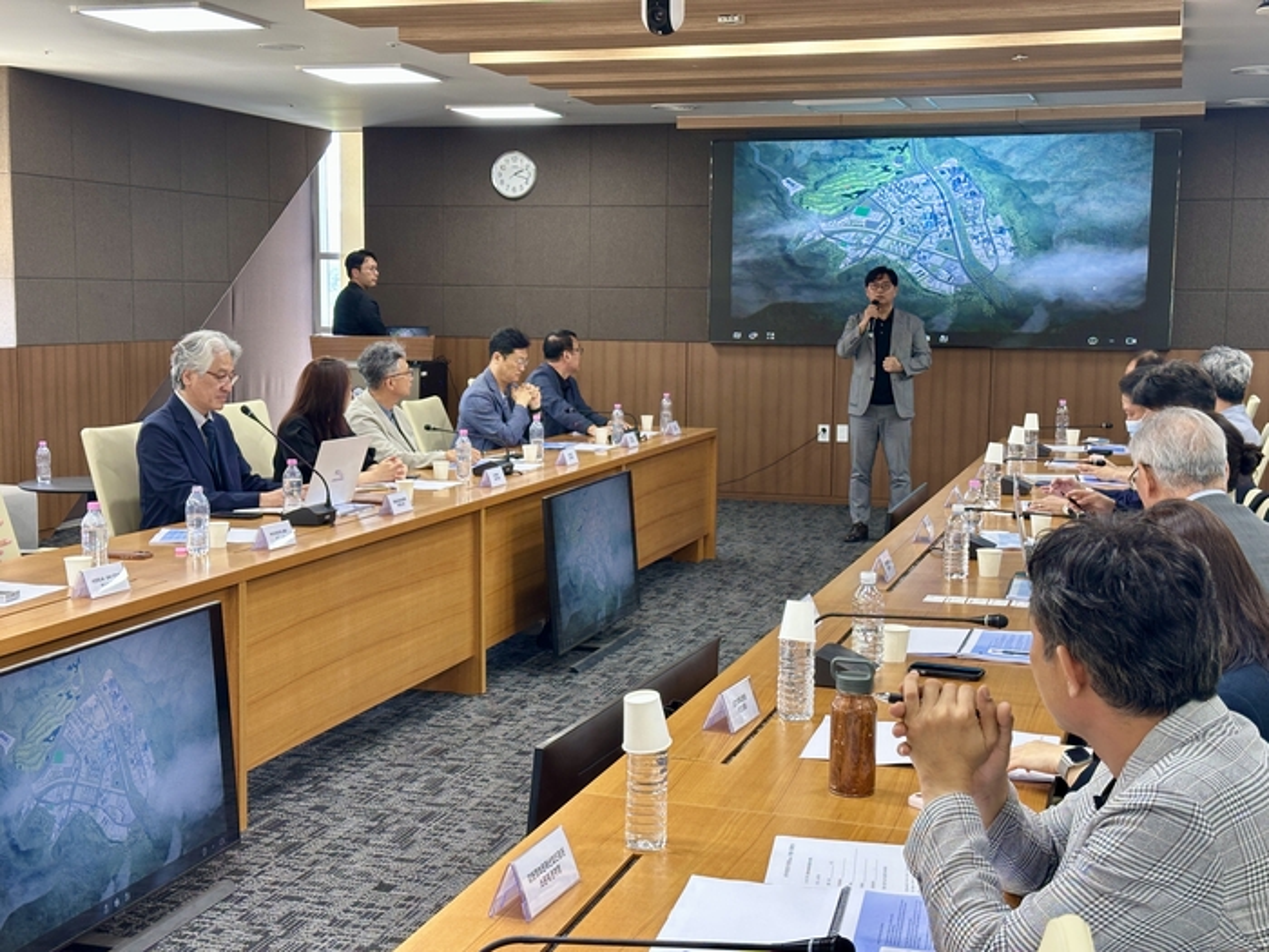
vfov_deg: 30.3
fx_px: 1760
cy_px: 476
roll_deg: -0.3
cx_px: 634
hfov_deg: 39.7
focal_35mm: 48
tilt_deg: -6.1
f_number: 1.78
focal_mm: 6.86
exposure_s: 1/60
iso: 80
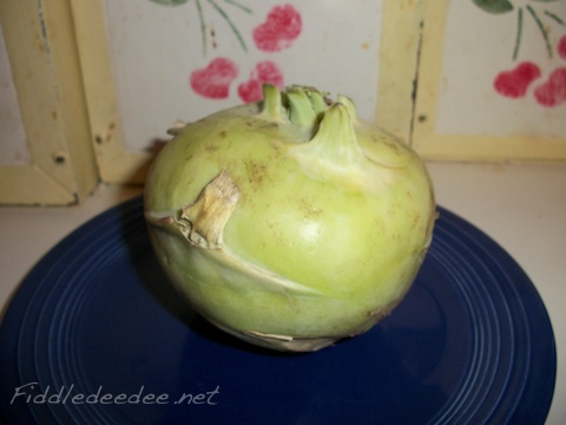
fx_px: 572
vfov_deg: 40.7
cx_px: 283
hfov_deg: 52.6
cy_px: 212
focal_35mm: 35
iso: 80
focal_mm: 6.3
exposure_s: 1/30
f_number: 3.1
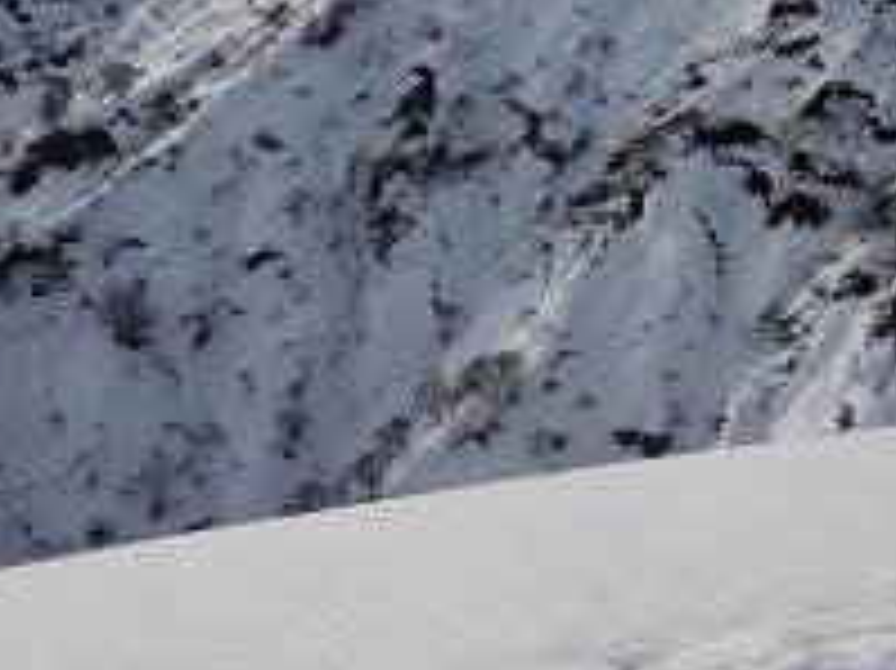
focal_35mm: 65
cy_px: 85
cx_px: 601
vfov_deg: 22.1
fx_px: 1681
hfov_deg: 29.6
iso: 125
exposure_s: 1/1500
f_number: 4.2
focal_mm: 5
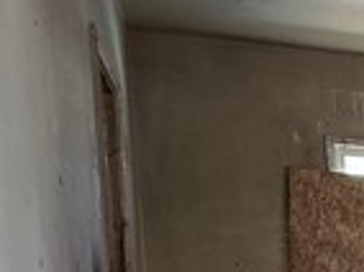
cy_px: 444
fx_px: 987
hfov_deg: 15.9
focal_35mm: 94
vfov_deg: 14.3
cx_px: 749
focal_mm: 2.2
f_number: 1.9
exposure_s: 1/60
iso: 160
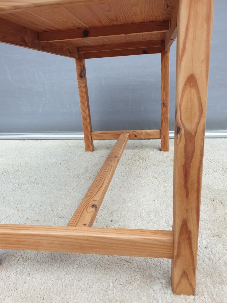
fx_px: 227
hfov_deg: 53.1
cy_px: 152
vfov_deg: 67.3
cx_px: 114
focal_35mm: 26
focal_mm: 4.3
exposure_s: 1/108
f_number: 2.4
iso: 50
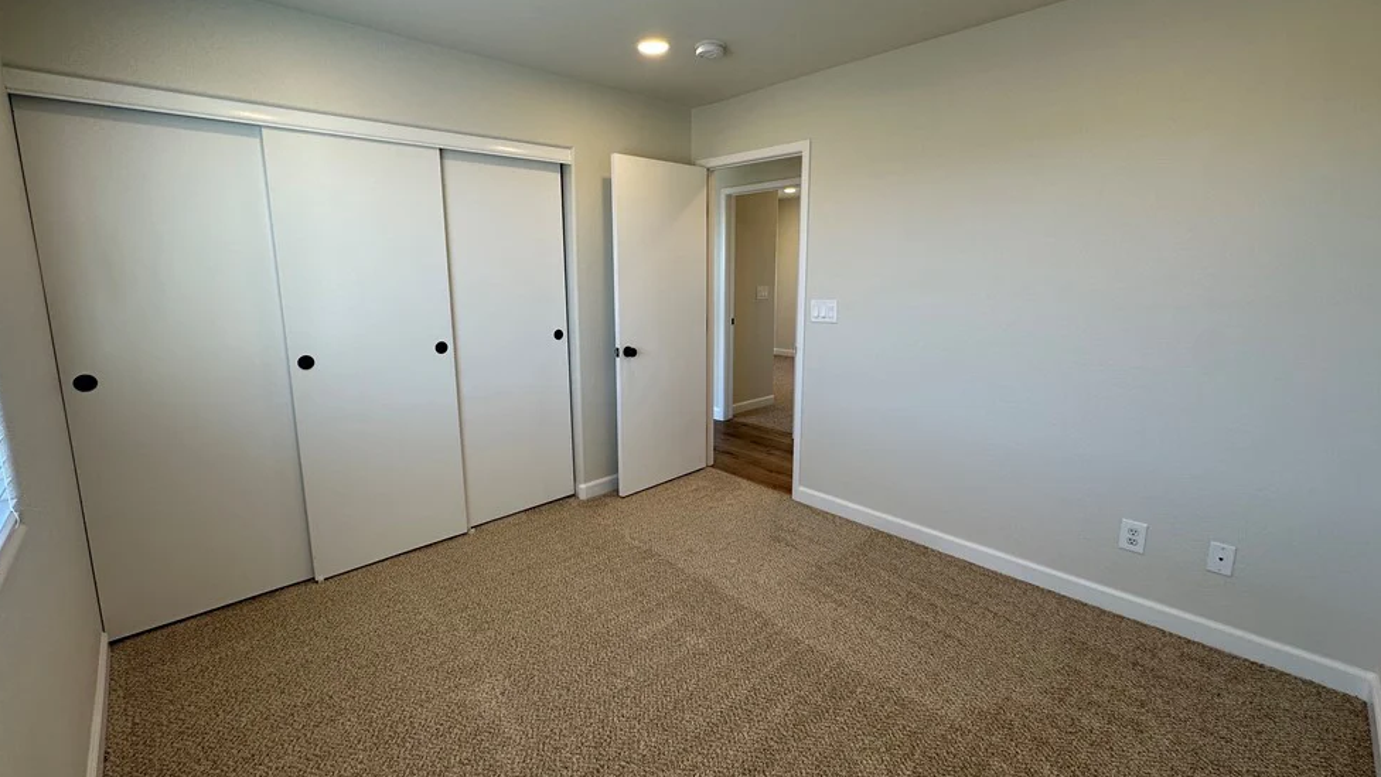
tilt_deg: -9.2
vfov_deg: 67.0
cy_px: 359
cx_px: 671
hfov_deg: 99.3
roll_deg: +0.1
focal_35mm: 16
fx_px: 586
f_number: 2.2
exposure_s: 1/120
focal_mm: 2.22
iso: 64
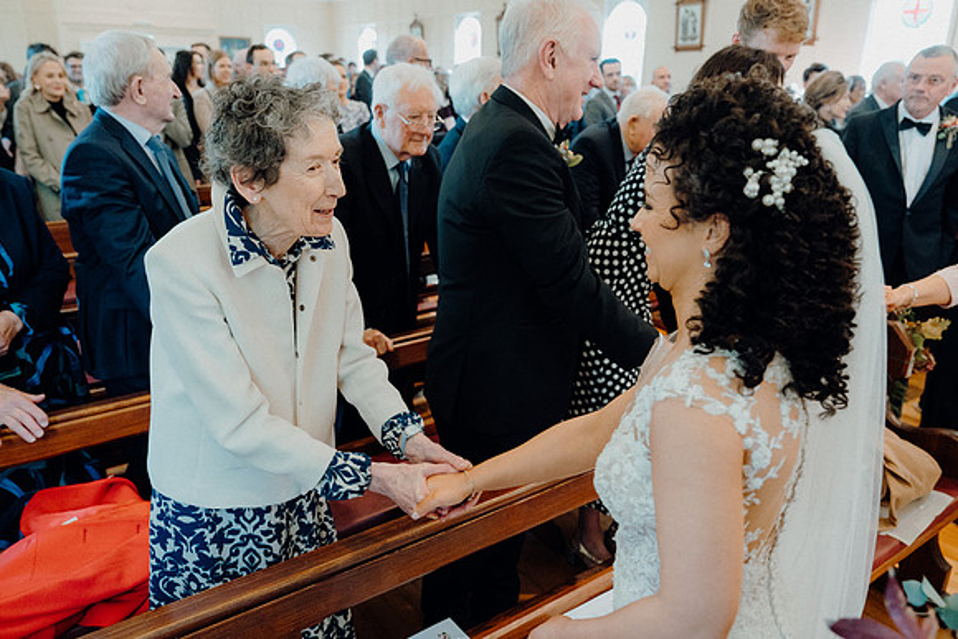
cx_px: 479
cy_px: 320
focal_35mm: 27
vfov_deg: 48.0
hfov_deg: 67.4
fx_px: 719
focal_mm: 27
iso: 3200
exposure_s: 1/160
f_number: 3.5
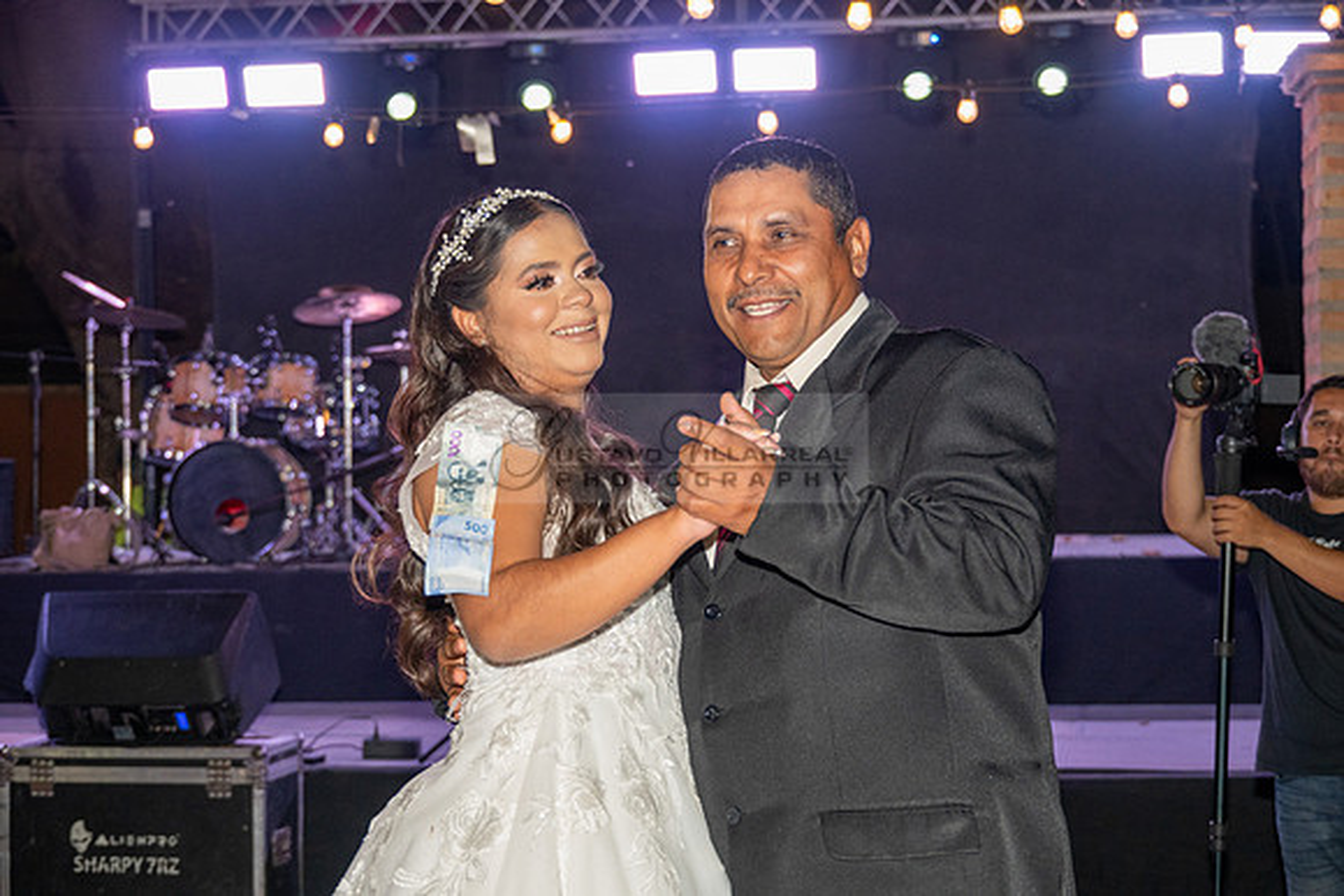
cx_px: 672
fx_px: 2614
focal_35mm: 70
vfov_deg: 19.5
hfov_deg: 28.8
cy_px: 448
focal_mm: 70
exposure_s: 1/160
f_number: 6
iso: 2000
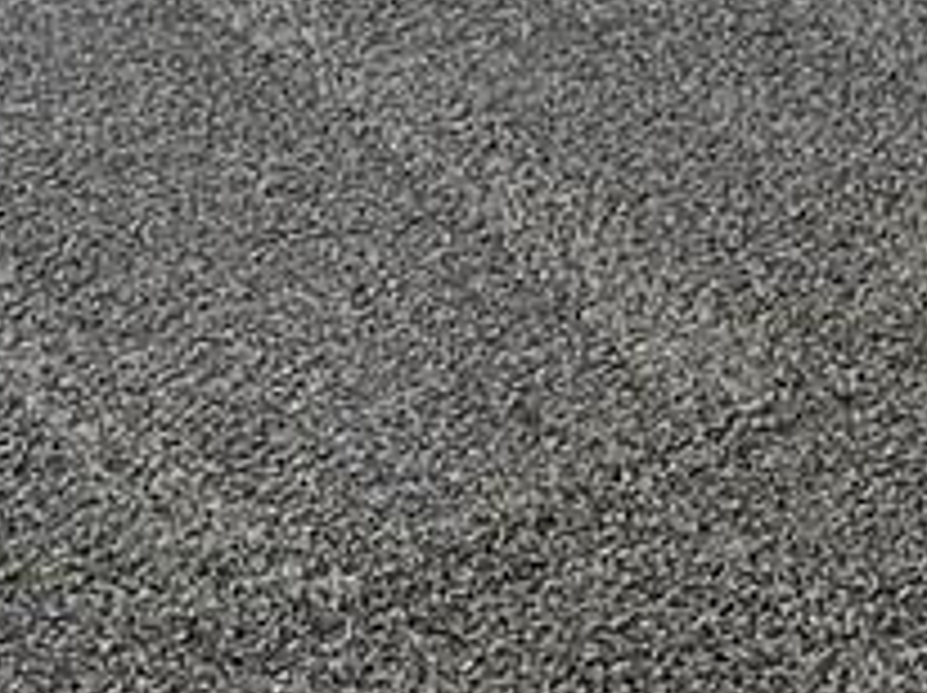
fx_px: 2916
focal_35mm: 109
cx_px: 364
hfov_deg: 18.0
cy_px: -284
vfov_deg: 13.0
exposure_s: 1/99
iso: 100
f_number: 2.2
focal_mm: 2.22
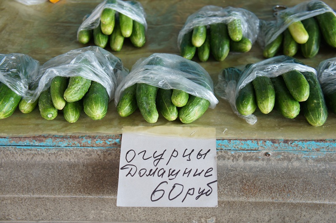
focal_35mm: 45
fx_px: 419
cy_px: 112
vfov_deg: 29.8
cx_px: 168
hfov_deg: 43.7
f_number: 4
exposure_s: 1/60
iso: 200
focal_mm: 30
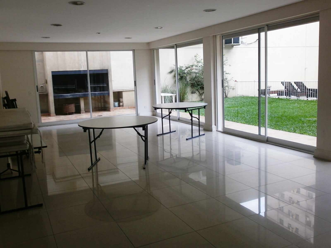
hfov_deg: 56.8
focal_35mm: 32
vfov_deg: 44.2
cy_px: 124
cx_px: 166
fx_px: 306
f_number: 3.1
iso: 100
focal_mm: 5.8
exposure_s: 1/40
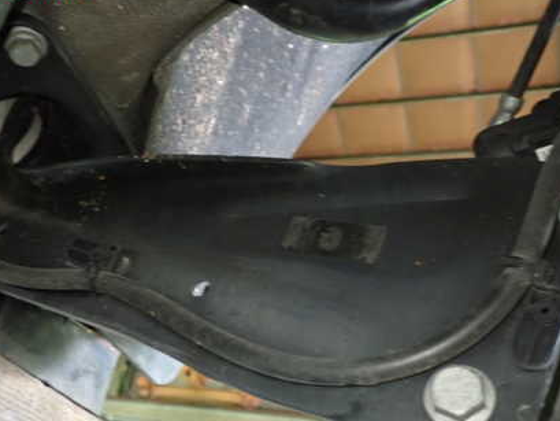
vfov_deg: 32.6
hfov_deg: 42.8
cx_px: 244
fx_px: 712
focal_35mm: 44
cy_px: 280
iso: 800
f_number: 2.3
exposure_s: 1/25
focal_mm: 5.4
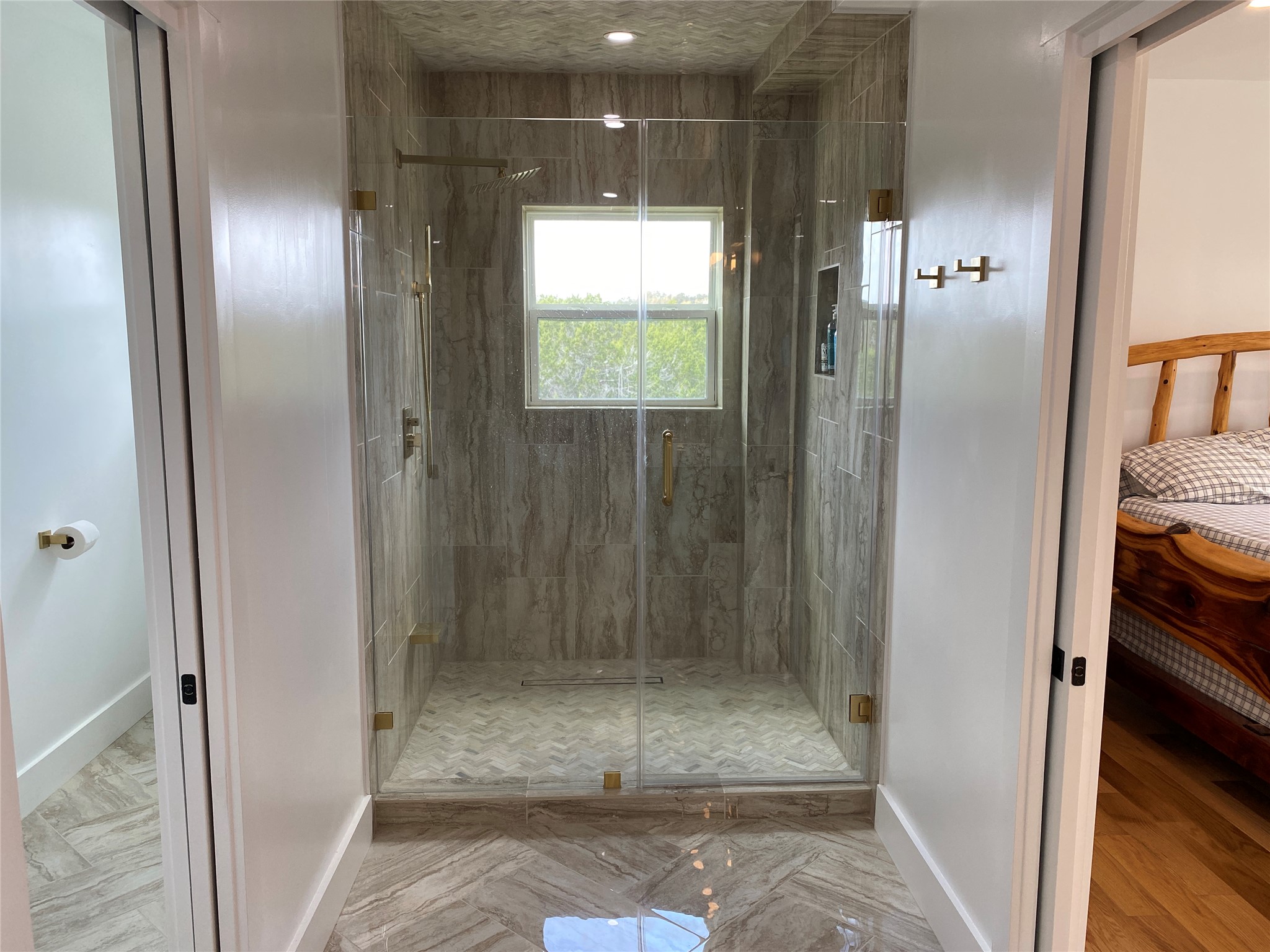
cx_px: 635
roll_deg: -0.2
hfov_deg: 67.3
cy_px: 476
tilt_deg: -9.9
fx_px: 954
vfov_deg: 53.1
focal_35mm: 26
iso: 80
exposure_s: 1/120
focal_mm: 4.25
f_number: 1.8
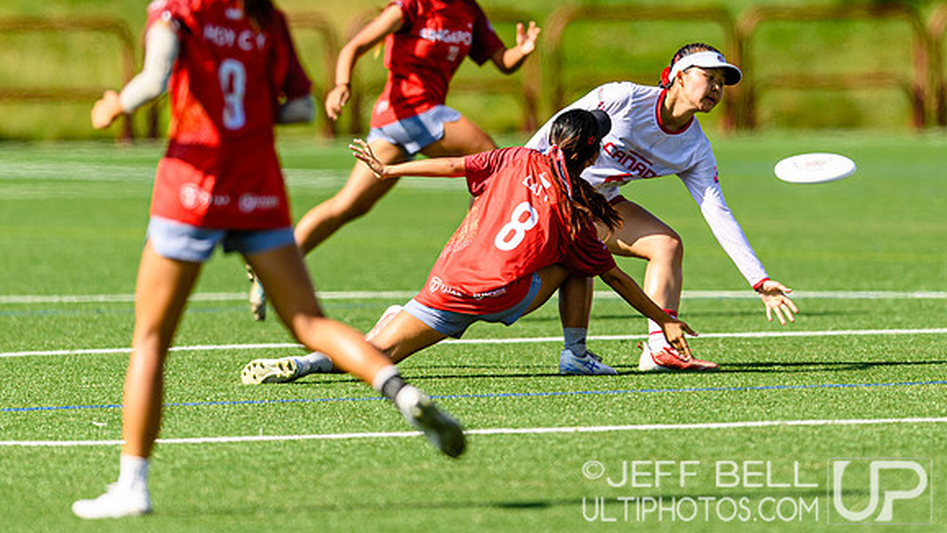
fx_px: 16521
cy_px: 156
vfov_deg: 1.8
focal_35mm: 658
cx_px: 577
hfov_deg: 3.3
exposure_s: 1/1600
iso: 100
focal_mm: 400
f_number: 3.2
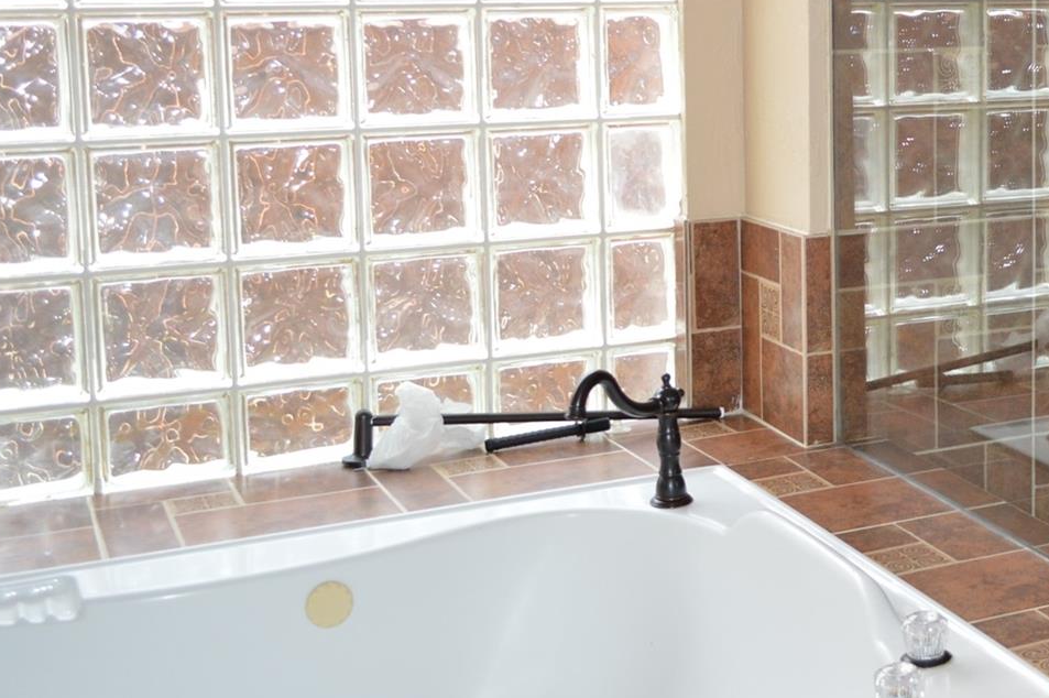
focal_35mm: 58
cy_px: 176
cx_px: 1021
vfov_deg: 23.1
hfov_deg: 32.1
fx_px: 1689
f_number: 4
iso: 400
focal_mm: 18
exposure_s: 1/100
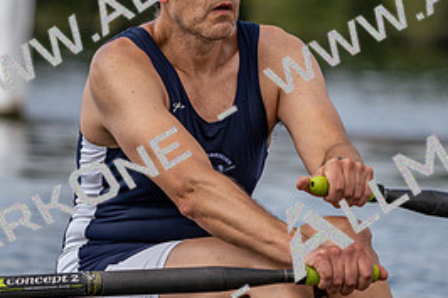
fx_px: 7847
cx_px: 141
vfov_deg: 2.2
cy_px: 122
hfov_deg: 3.3
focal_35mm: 631
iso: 320
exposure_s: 1/1600
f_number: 5.6
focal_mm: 289
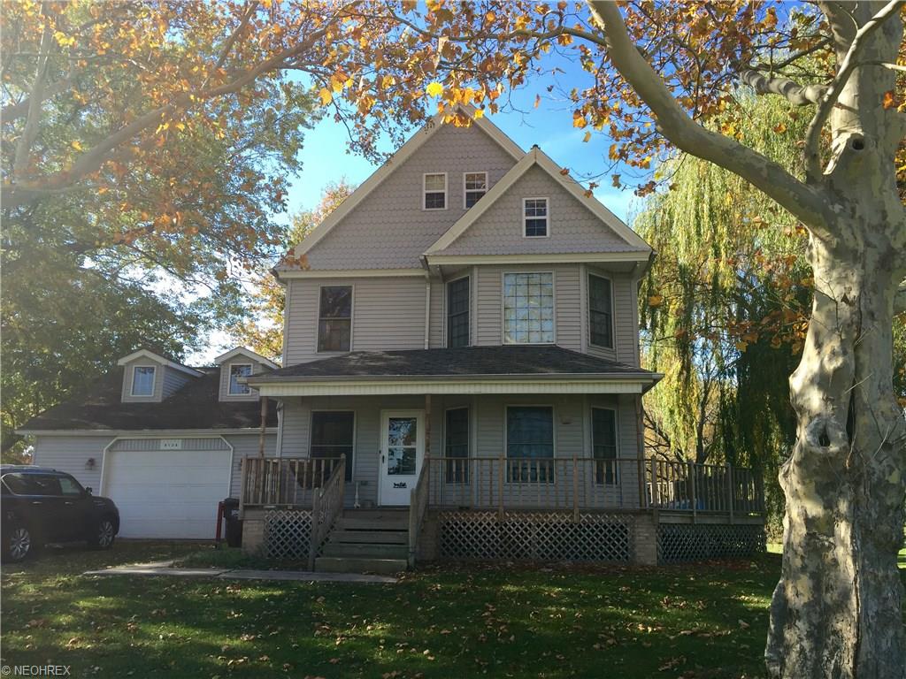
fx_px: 759
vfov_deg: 48.2
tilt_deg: +12.6
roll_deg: -0.9
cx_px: 453
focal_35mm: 29
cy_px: 340
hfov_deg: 61.7
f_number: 2.2
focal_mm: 4.15
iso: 32
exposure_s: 1/507
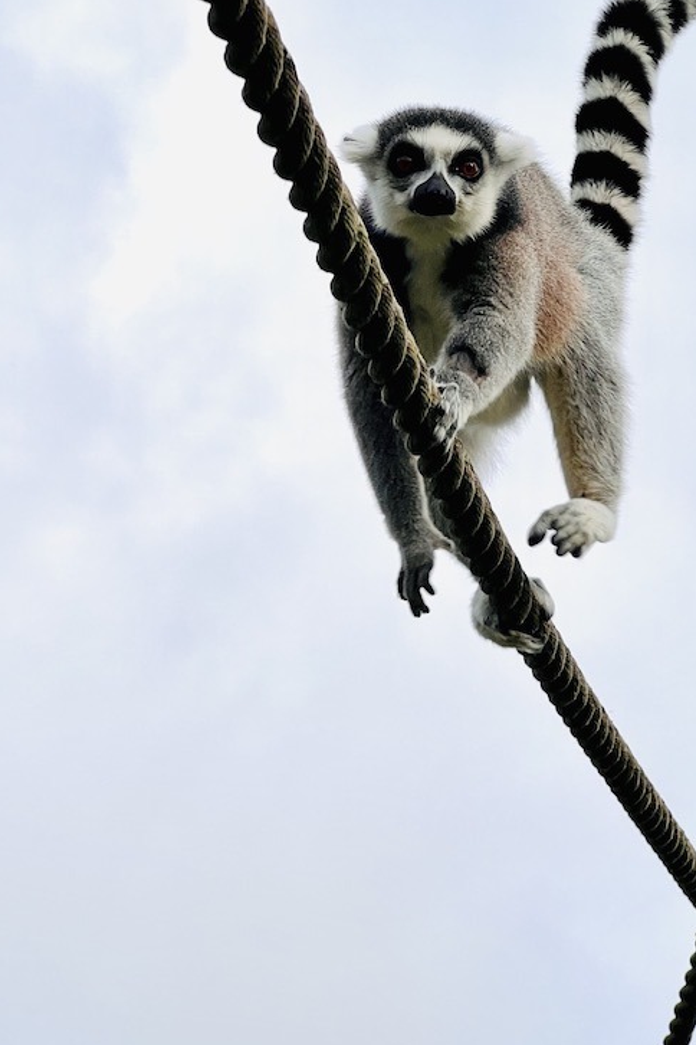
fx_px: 3277
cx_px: 400
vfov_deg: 18.1
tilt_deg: +32.7
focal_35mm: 113
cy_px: 499
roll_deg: -4.7
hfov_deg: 12.1
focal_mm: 9
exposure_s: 1/421
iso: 32
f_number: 2.8
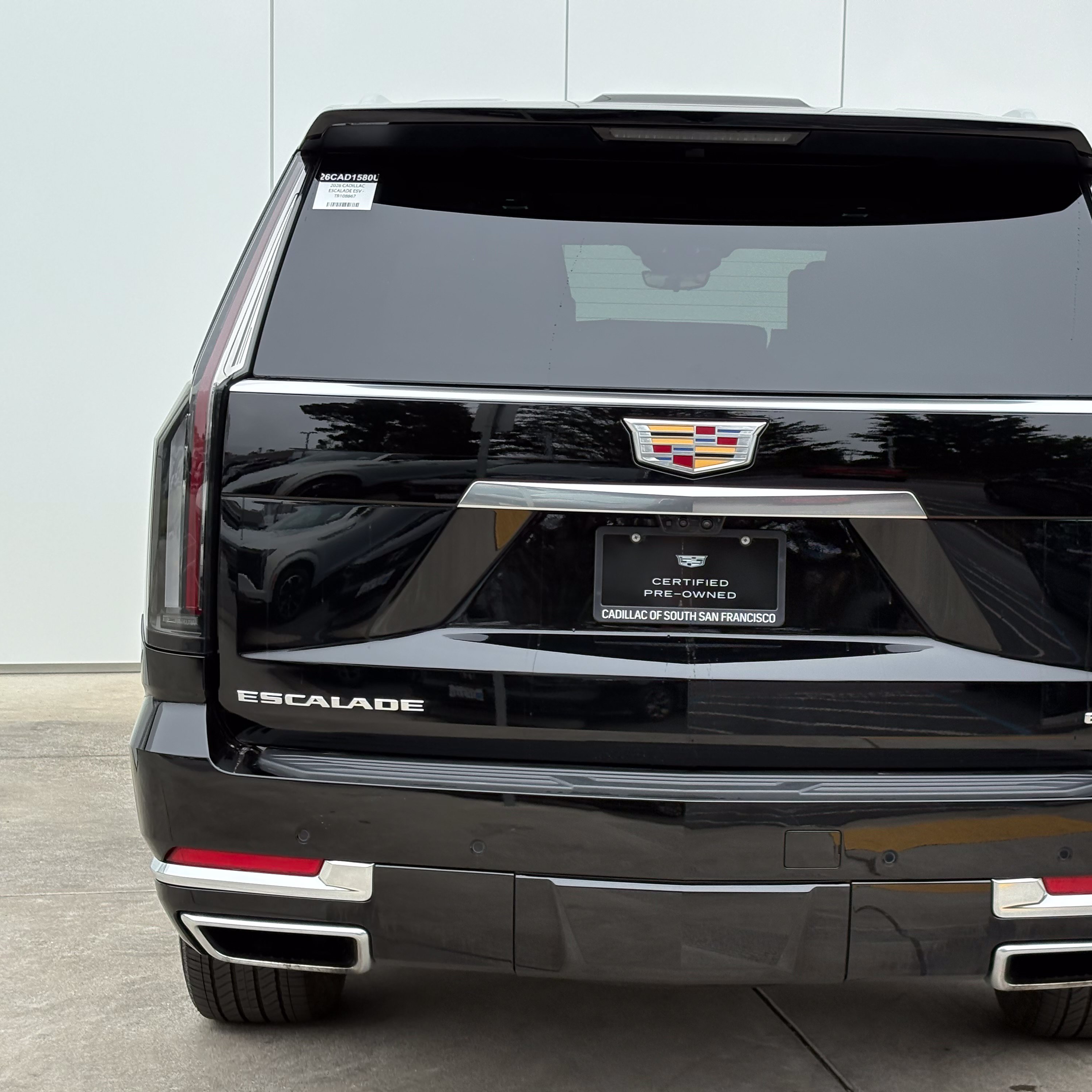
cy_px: 552
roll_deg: -1.7
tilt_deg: -3.6
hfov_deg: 27.7
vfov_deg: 27.7
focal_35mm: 62
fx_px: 2213
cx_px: 640
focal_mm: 5.96
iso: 40
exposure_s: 1/1099
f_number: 1.6
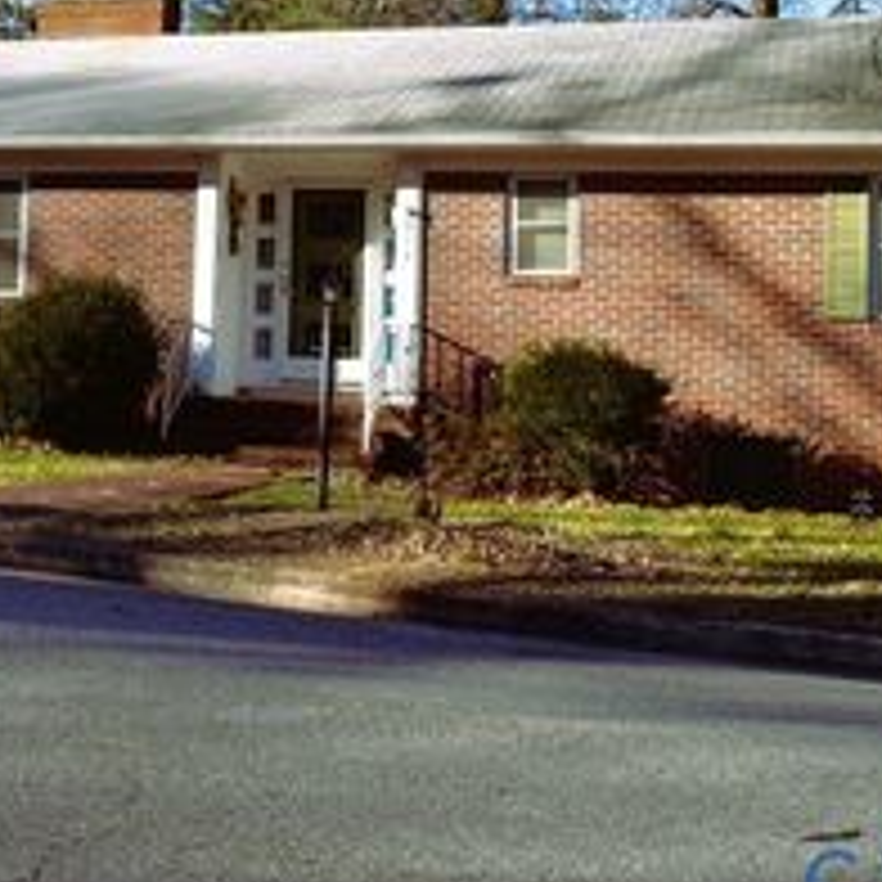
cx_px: 130
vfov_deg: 26.1
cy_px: 191
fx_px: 1874
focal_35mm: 65
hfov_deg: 25.8
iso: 400
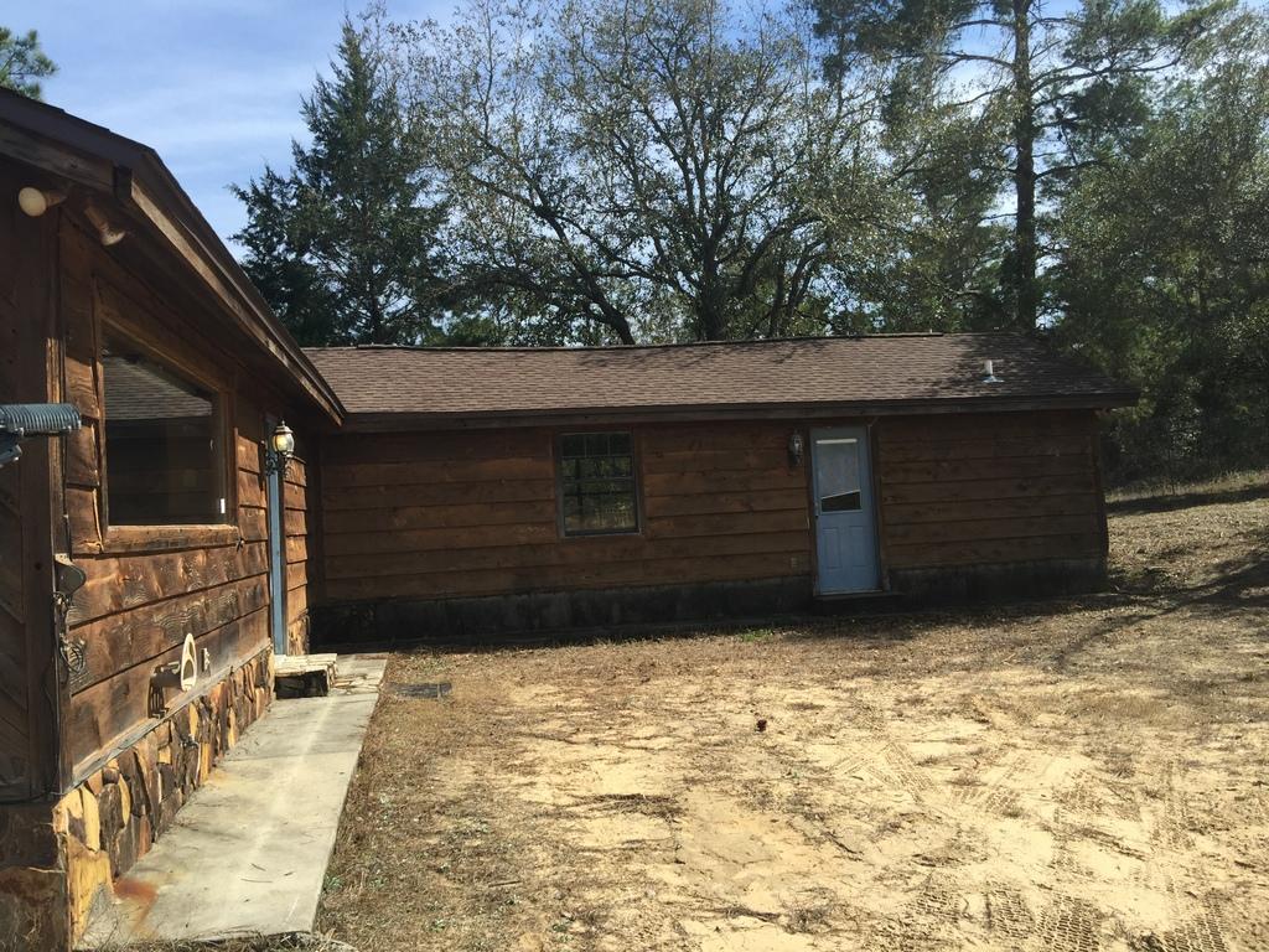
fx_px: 1063
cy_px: 476
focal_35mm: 29
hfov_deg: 61.7
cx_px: 634
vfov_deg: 48.2
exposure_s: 1/1412
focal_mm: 4.15
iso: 32
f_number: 2.2
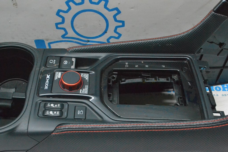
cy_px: 76
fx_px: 304
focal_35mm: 48
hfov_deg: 41.1
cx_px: 114
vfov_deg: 28.1
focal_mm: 32
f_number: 9
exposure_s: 1/160
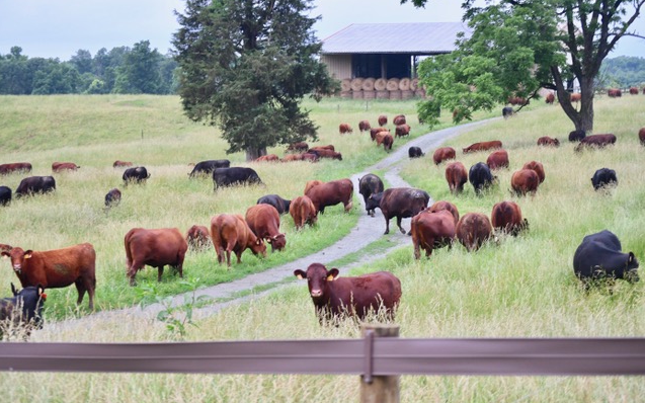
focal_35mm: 84
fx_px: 1476
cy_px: 206
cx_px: 322
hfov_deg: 24.6
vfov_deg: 15.5
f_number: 4.2
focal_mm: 55
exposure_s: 1/125
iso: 800
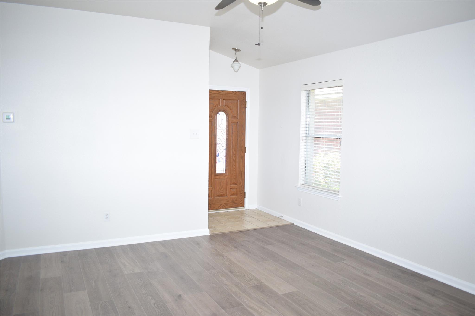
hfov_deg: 67.4
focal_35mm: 27
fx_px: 356
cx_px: 238
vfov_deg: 47.9
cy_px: 158
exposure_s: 1/60
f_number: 4
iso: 450
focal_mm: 18
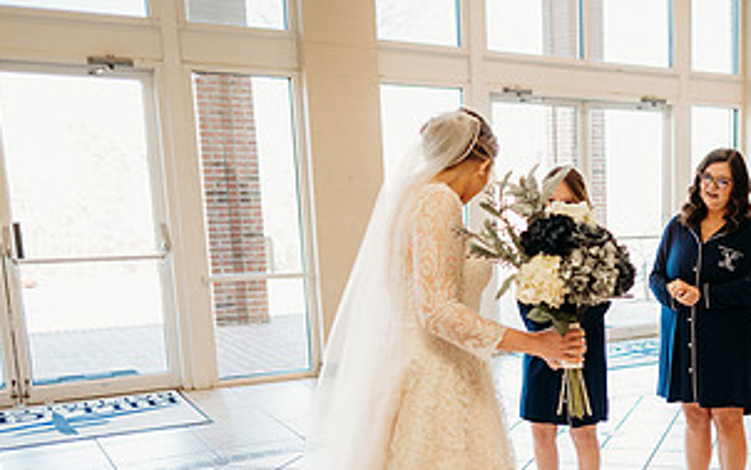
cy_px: 357
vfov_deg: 27.1
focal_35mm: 47
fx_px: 962
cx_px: 711
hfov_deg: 38.8
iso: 400
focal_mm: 24
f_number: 1.8
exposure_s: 1/160
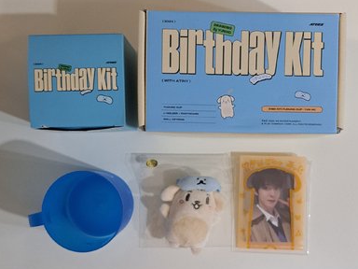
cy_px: 137
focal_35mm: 25
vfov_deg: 54.9
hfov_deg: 69.4
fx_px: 259
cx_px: 184
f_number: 1.8
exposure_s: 1/60.2
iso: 320
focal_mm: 5.23
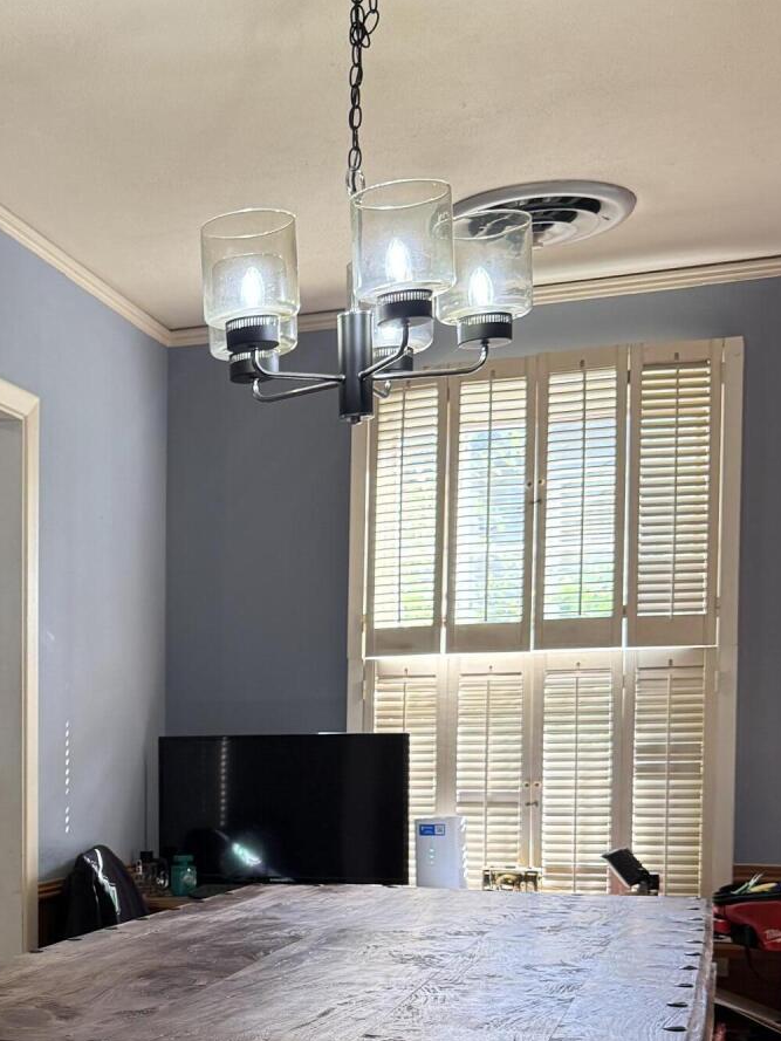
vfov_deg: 34.3
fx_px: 1624
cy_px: 849
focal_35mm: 54
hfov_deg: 25.5
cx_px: -21
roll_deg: +0.3
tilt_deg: -3.0
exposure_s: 1/120
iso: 200
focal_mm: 6.76
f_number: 1.78
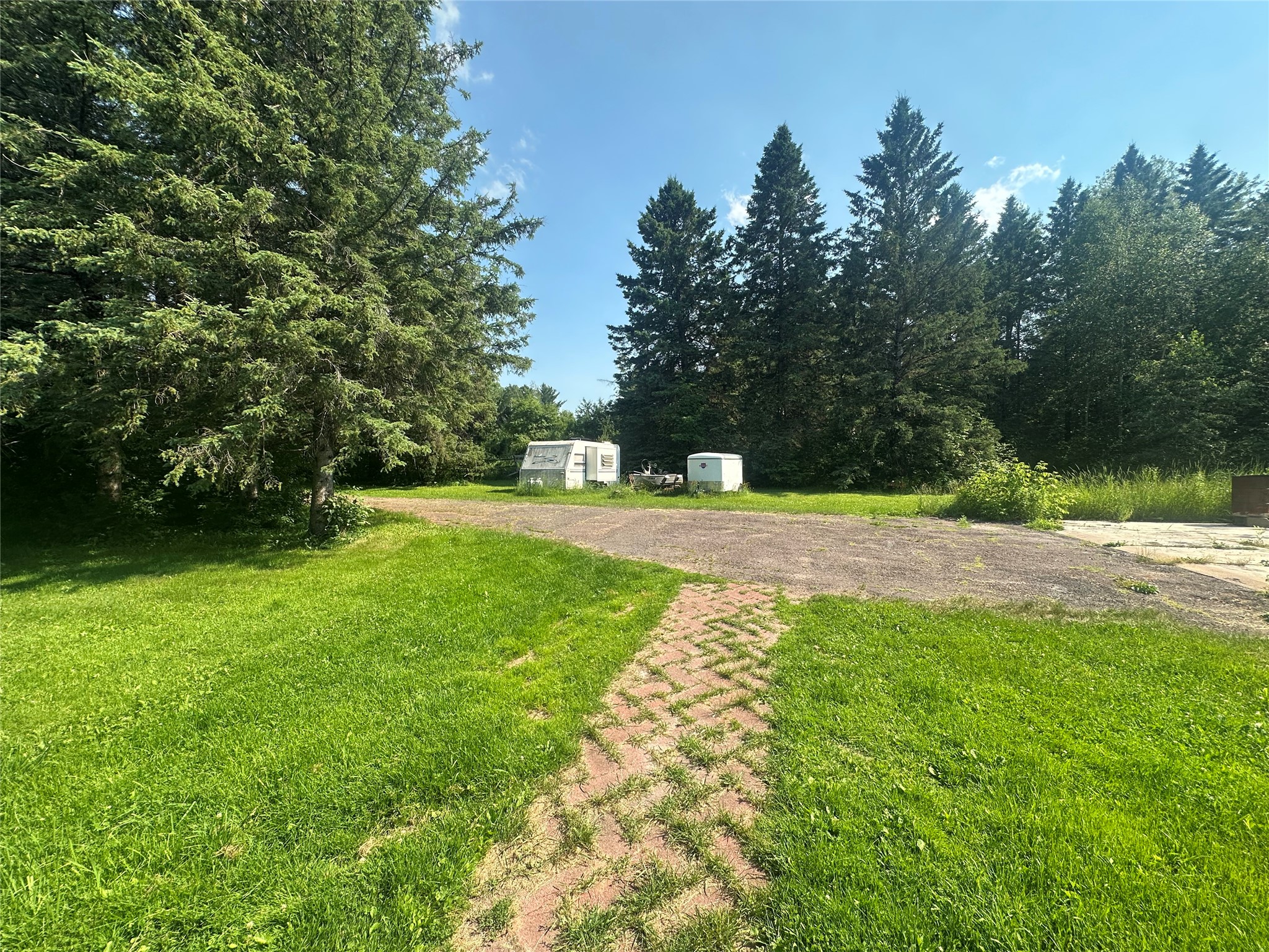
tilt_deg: -0.4
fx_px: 513
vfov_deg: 85.7
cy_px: 476
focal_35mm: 14
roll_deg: +0.3
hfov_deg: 102.1
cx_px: 634
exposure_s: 1/824
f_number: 2.2
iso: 40
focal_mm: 2.22
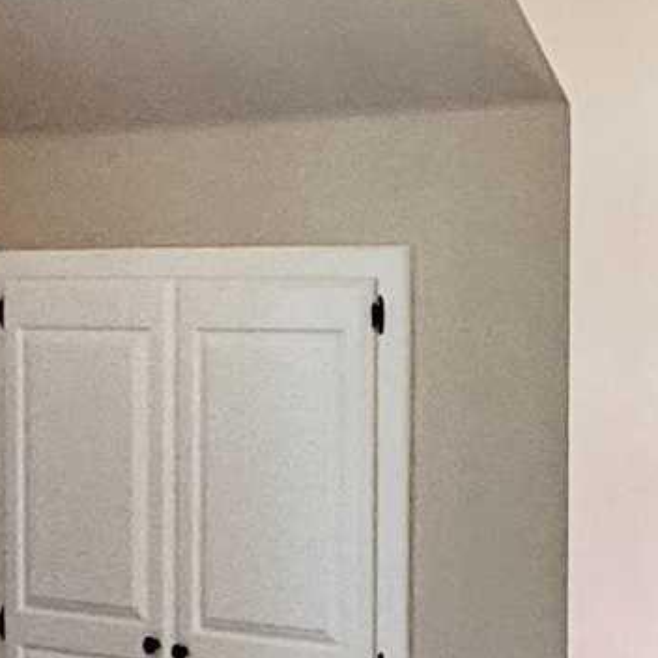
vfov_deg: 16.1
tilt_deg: -2.5
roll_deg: +0.1
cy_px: 393
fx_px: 2323
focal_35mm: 108
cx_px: 424
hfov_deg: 16.1
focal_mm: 2.22
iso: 125
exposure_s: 1/120
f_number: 2.2
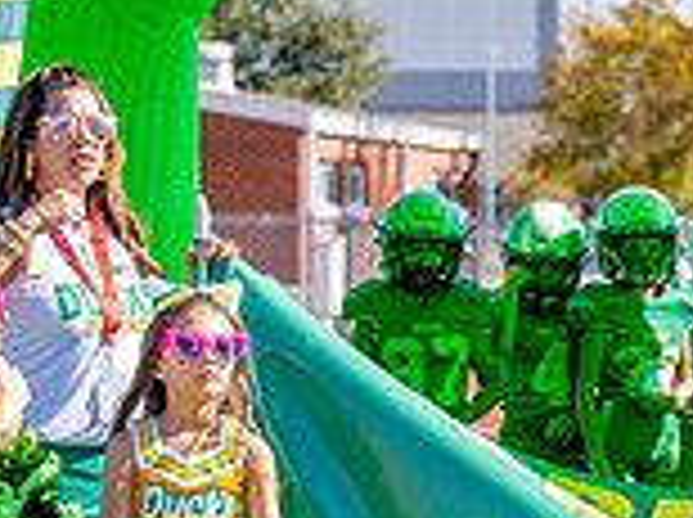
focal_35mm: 283
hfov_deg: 7.0
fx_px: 5657
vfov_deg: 5.2
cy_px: 315
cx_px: 611
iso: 250
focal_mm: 70
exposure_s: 1/2000
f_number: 2.8
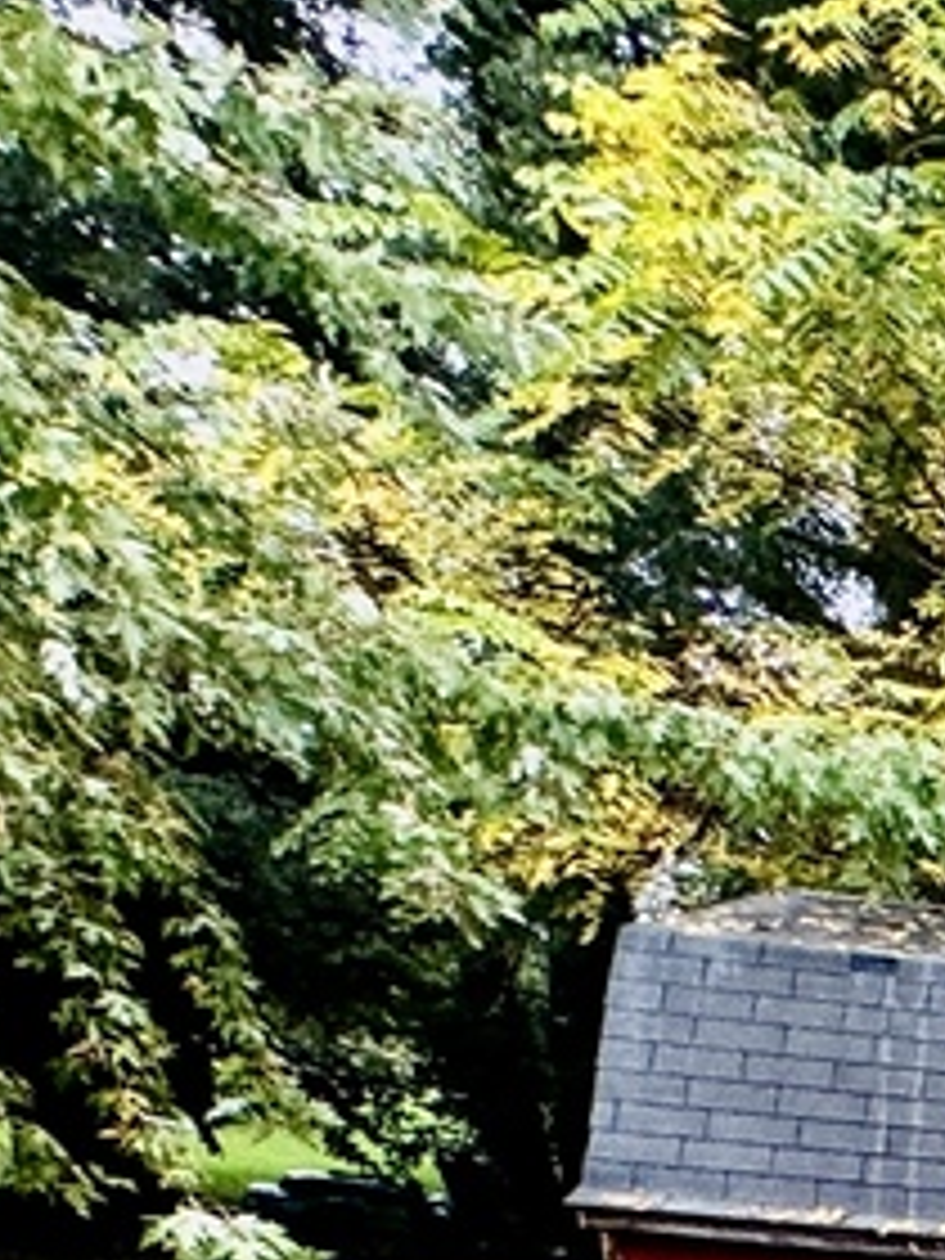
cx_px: 3172
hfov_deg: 10.1
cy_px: 2084
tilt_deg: -19.1
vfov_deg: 21.0
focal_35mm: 72
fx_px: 2621
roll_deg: -3.1
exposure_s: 1/99
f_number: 2.2
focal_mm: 2.22
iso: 80
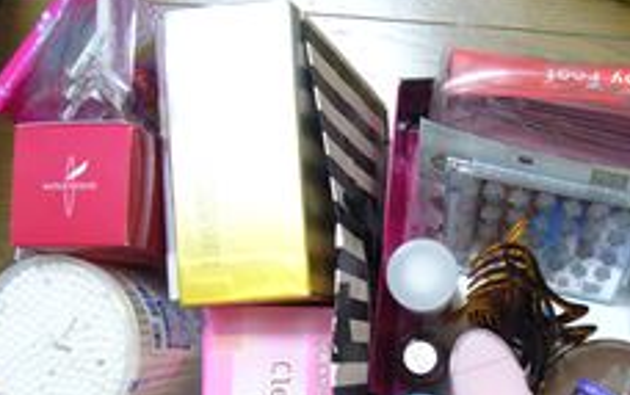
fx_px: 1117
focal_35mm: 65
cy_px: 307
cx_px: 478
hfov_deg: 30.9
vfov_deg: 19.9
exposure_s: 1/10
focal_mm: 5.8
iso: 200
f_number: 2.8
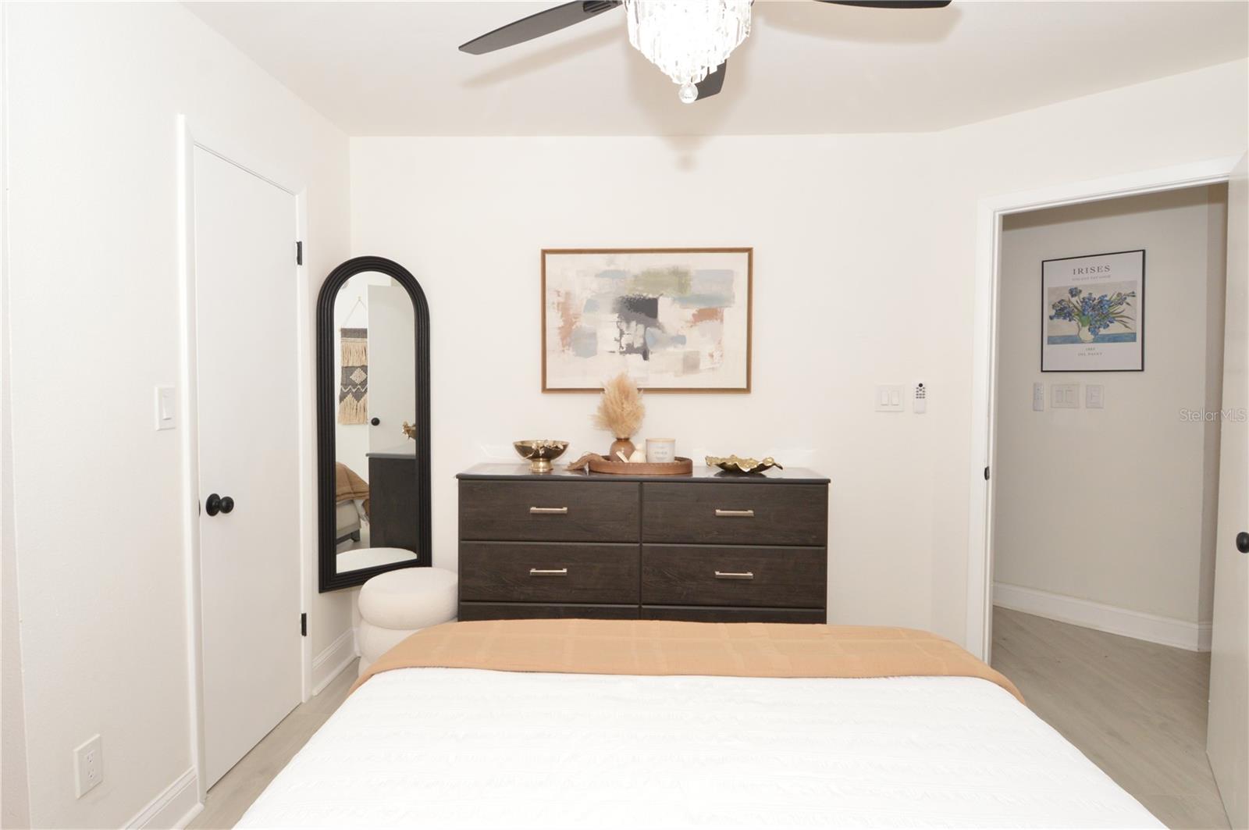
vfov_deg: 67.3
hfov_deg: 90.1
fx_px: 624
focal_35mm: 18
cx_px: 624
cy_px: 415
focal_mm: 12
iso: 800
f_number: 9
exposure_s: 1/80
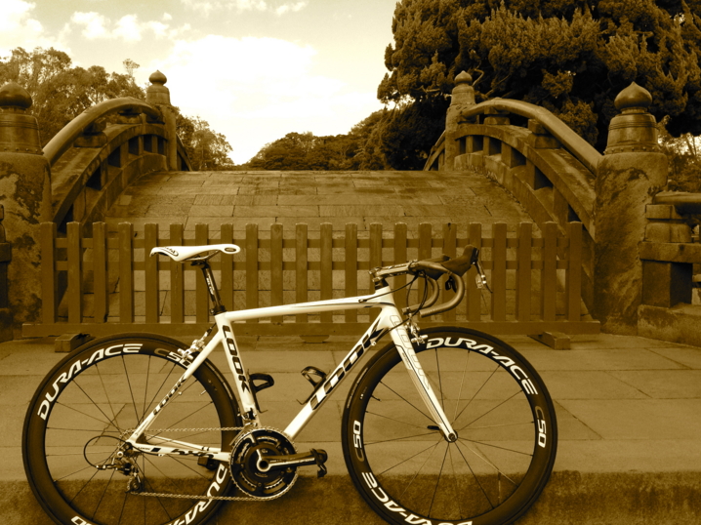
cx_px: 320
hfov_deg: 47.8
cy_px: 285
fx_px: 790
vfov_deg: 36.8
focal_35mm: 39
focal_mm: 4.28
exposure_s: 1/627
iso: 64
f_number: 2.4
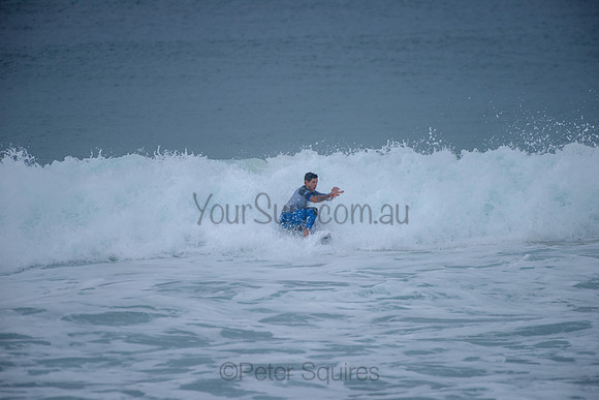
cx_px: 300
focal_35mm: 500
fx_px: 8321
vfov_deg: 2.8
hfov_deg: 4.1
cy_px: 200
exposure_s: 1/2000
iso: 360
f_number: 5.6
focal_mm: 500
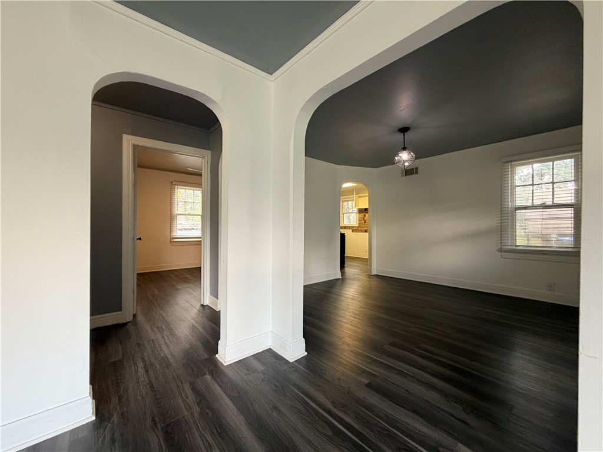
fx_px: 244
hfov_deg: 102.1
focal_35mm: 14
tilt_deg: +0.8
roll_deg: +0.3
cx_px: 302
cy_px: 226
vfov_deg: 85.7
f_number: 2.2
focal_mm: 2.22
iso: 250
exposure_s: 1/60
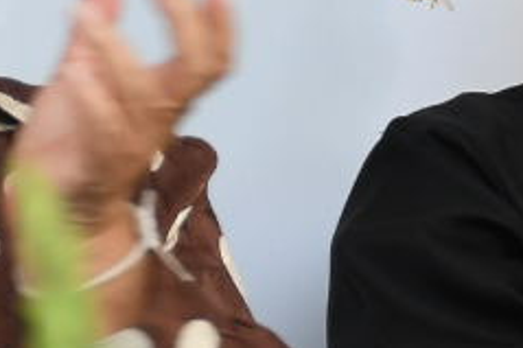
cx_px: 1026
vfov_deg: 1.9
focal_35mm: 712
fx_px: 10336
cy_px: 387
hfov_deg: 2.9
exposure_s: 1/125
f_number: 5
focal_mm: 70
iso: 640
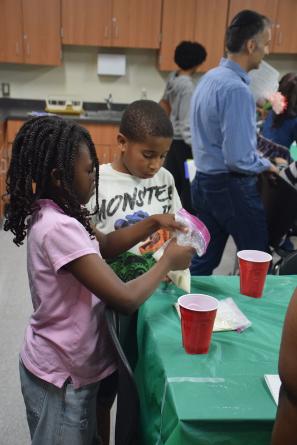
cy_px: 222
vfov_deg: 37.8
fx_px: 649
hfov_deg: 25.8
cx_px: 148
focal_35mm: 52
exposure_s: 1/60
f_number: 4.2
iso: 2000
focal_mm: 35
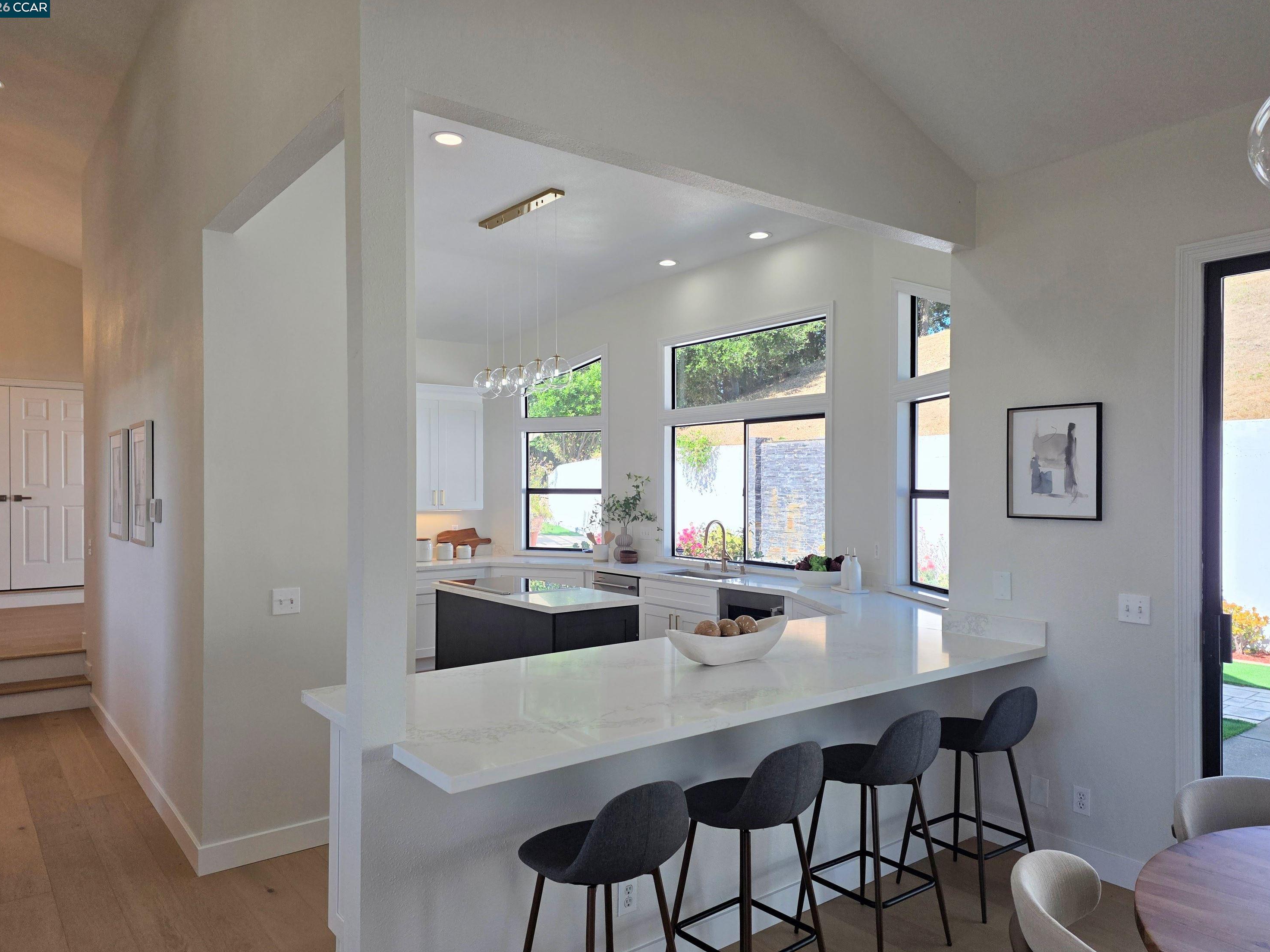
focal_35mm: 24
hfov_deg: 71.6
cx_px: 626
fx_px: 881
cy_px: 493
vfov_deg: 56.8
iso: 80
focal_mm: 6.3
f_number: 1.7
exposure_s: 1/2043
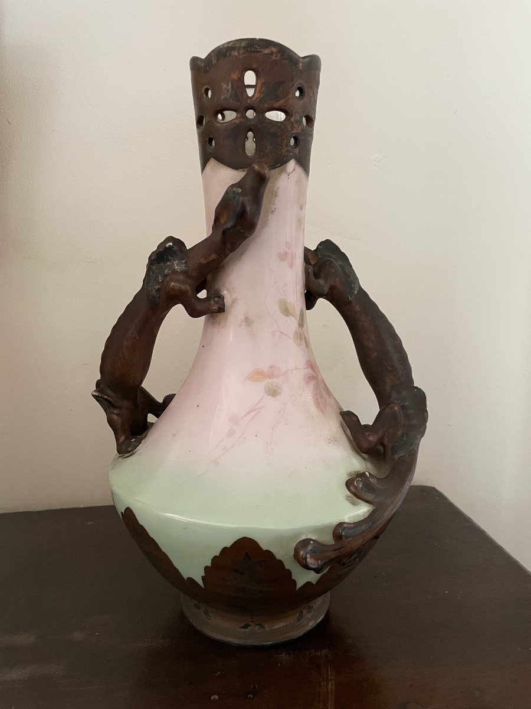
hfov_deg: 53.1
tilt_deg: -10.0
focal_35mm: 26
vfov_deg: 67.3
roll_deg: +0.3
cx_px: 266
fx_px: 532
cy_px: 354
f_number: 1.6
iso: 500
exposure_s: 1/50
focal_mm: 4.2
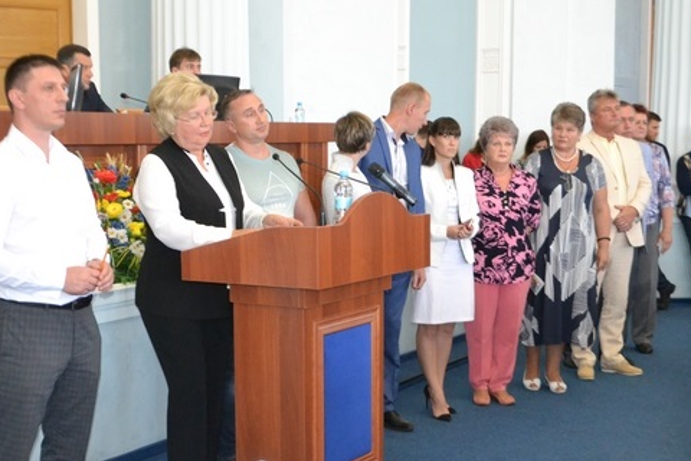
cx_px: 271
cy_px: 280
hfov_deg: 38.0
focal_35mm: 52
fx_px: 998
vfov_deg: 25.9
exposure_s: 1/60
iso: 3200
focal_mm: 26
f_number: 4.2
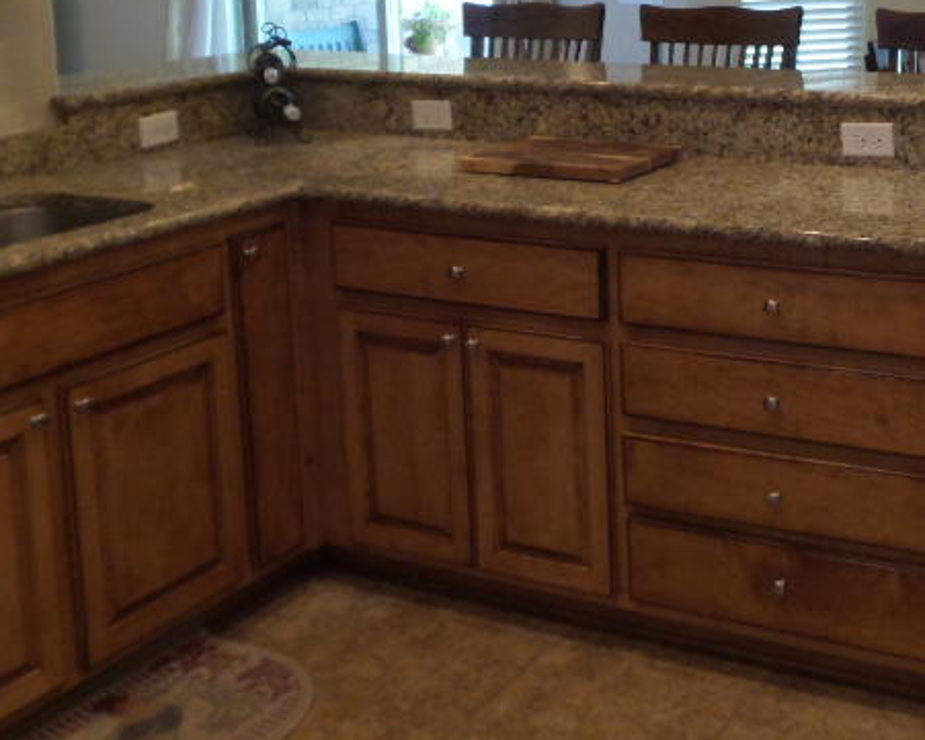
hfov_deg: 35.5
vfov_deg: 28.7
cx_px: 730
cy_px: 102
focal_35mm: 51
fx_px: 1396
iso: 400
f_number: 2.8
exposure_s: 1/30
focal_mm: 4.1
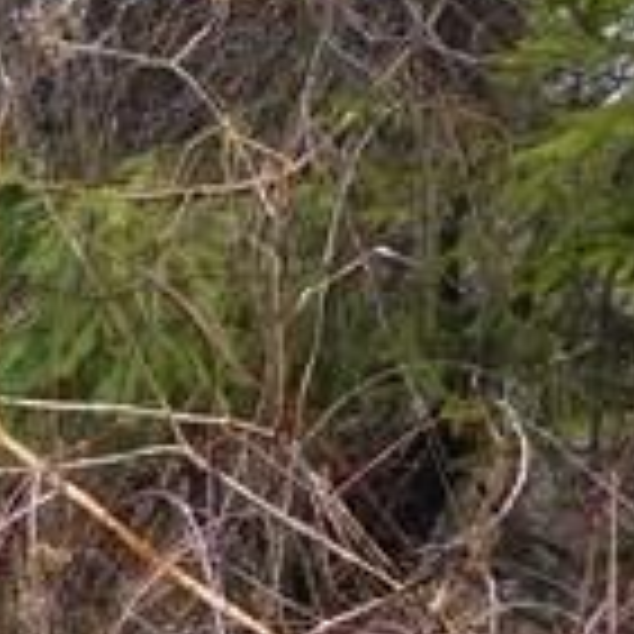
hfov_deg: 8.4
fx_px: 3999
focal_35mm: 193
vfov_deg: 9.0
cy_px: 724
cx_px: -854
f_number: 3.2
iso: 125
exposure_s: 1/250
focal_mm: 5.3
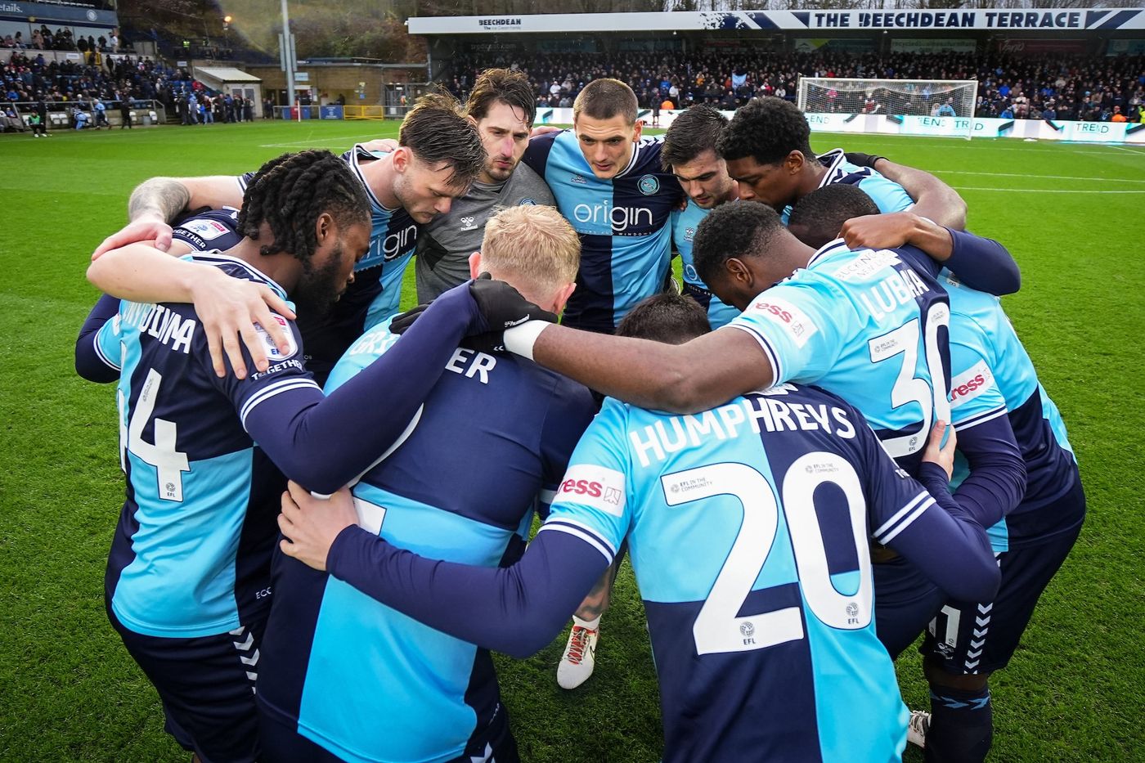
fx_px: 509
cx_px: 572
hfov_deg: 96.7
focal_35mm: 16
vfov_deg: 73.7
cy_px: 382
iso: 1250
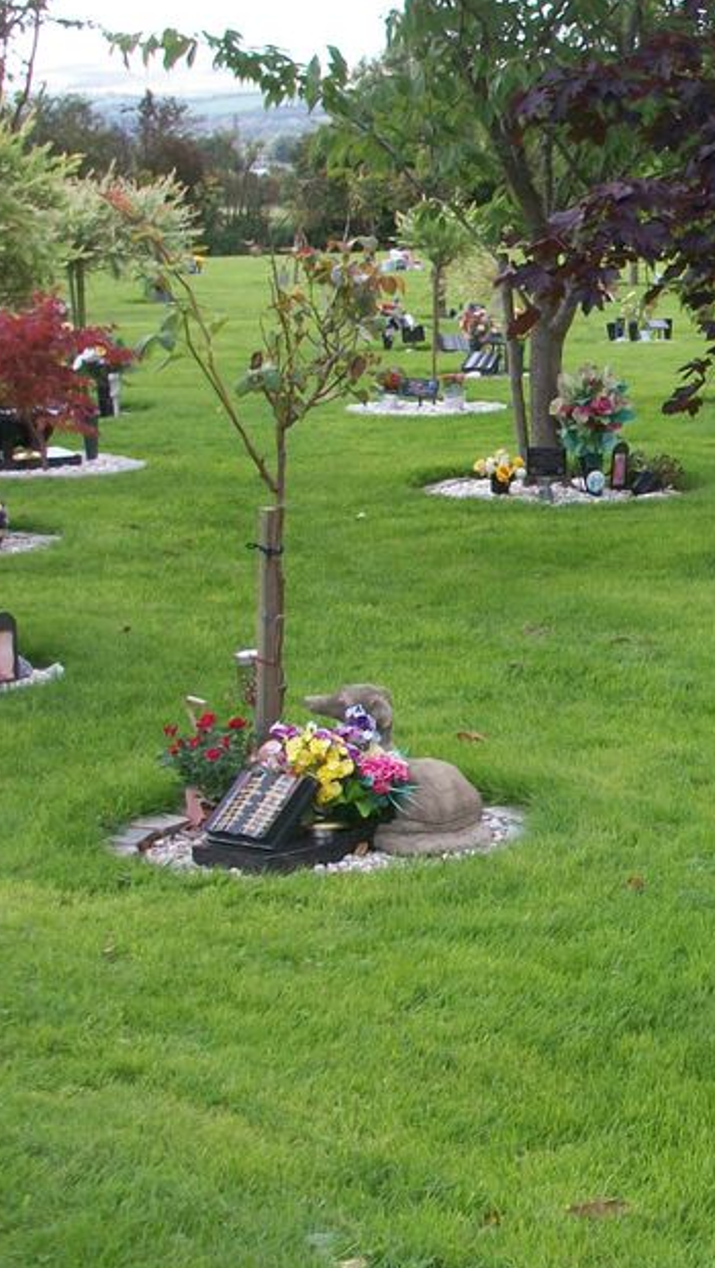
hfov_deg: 14.5
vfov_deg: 26.8
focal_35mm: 79
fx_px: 2659
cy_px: 602
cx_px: 981
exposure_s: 1/160
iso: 80
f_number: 3.5
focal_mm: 7.8
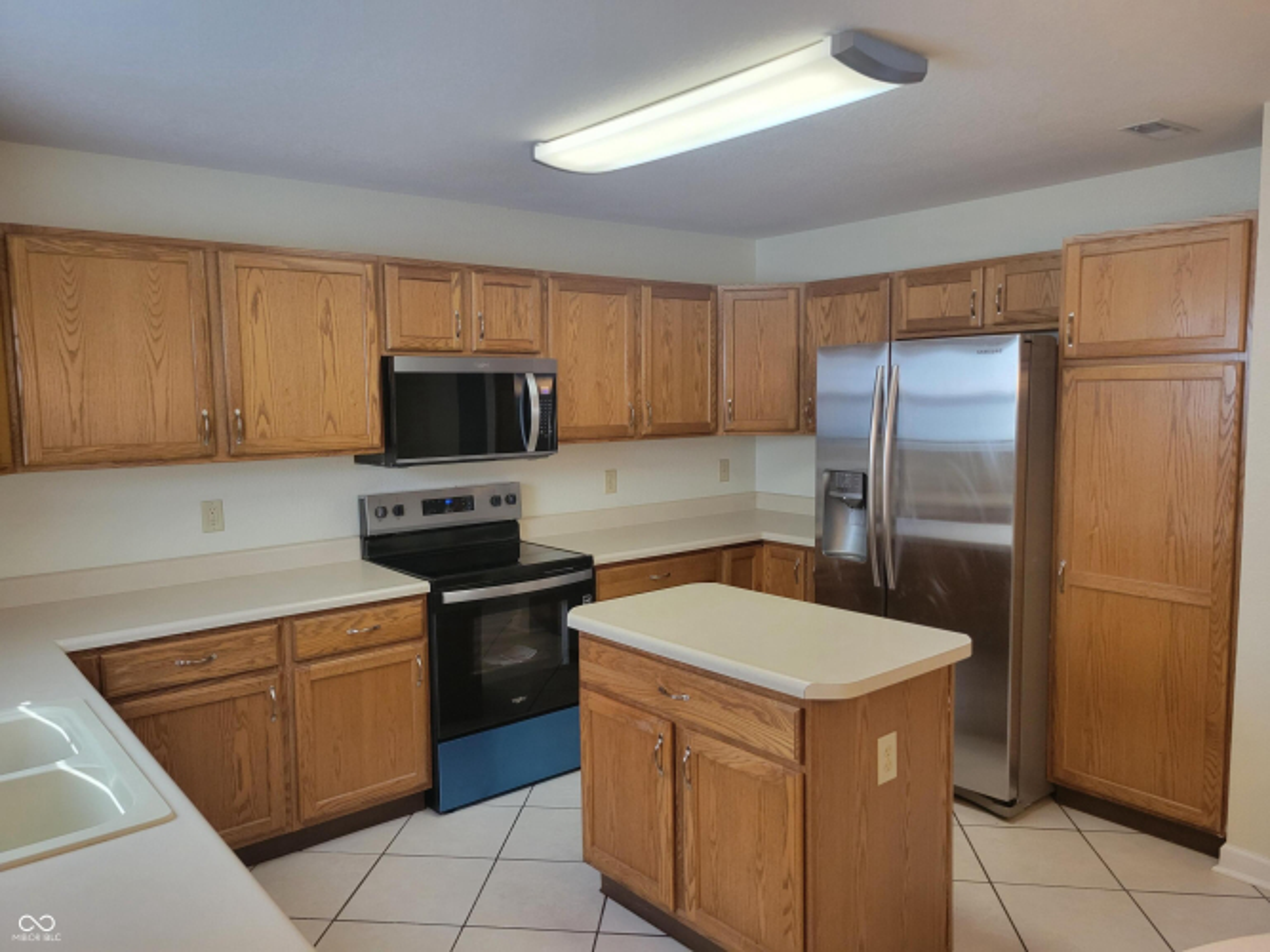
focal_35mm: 26
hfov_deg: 67.3
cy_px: 476
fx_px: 954
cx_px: 635
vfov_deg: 53.0
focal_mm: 5.4
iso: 250
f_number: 1.8
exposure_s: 1/120
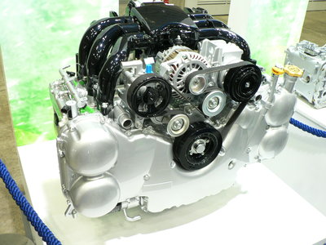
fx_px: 339
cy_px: 122
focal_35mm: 36
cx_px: 163
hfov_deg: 51.4
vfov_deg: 39.7
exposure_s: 1/30
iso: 200
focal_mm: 6
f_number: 2.8
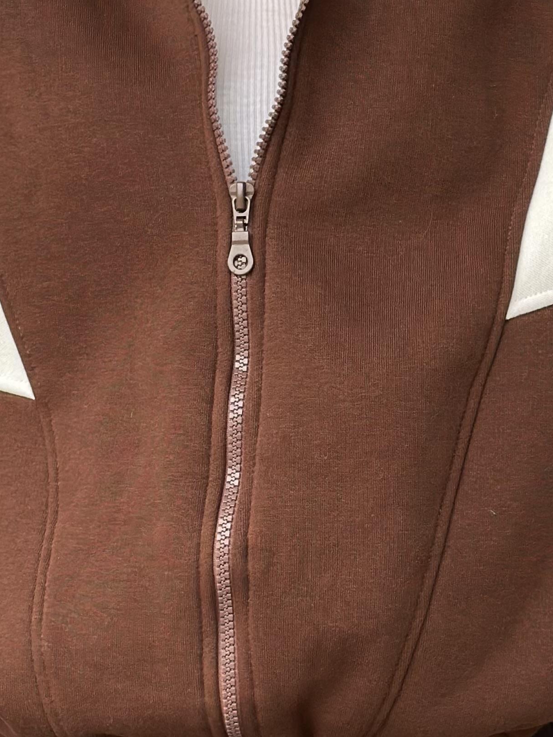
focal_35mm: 120
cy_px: 358
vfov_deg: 16.4
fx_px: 2556
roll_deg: -1.1
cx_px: 266
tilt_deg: +1.7
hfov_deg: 12.3
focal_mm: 6.86
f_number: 1.78
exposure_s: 1/60
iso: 160
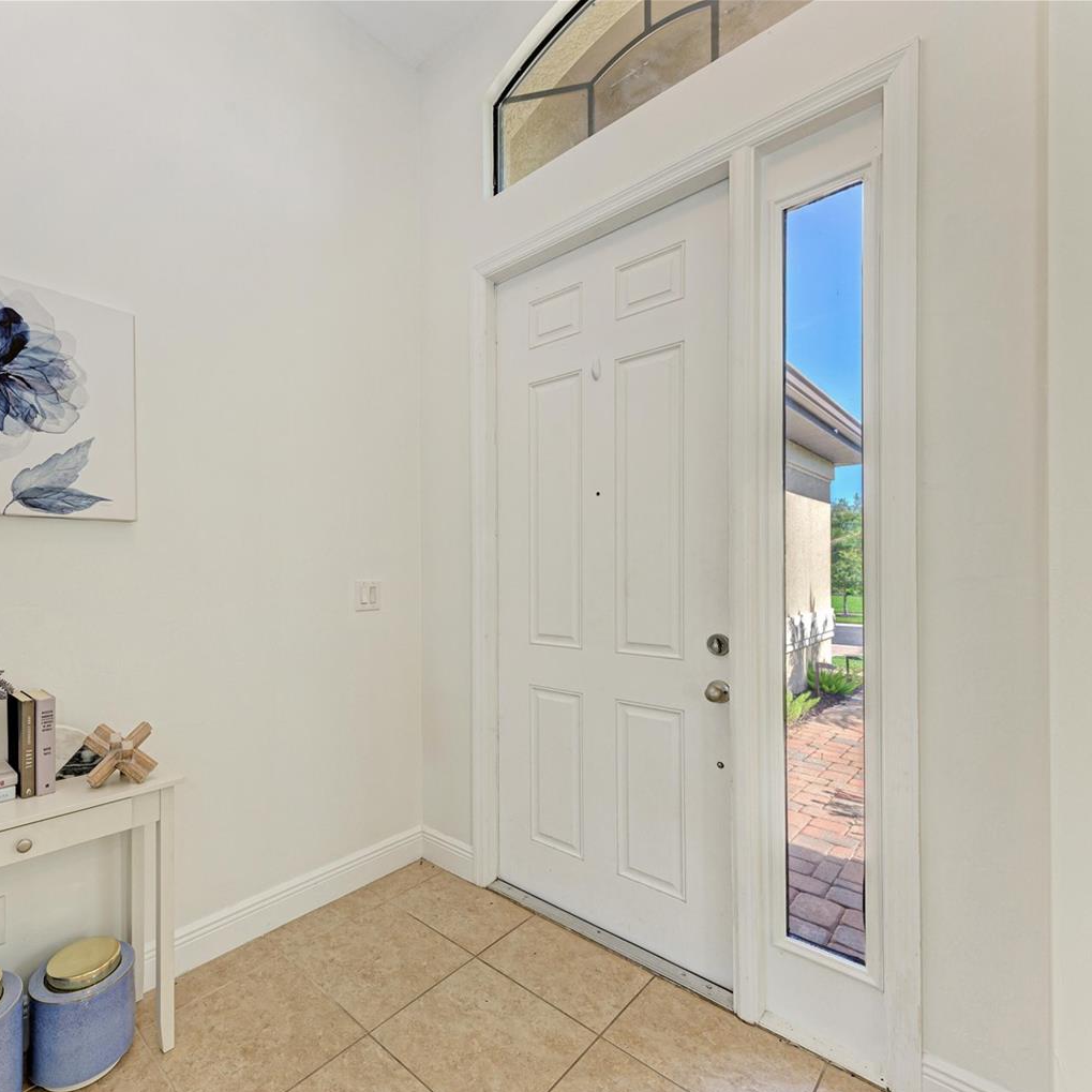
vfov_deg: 87.4
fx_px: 571
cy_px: 569
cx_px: 424
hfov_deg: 86.1
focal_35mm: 16
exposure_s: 1/15
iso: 200
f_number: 9
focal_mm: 12
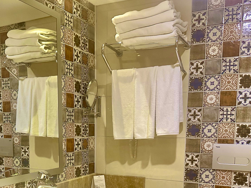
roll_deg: -0.9
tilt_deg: -7.9
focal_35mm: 43
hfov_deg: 43.6
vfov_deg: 32.2
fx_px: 312
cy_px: 164
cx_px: 99
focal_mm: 6.86
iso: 800
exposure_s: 1/50
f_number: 1.78
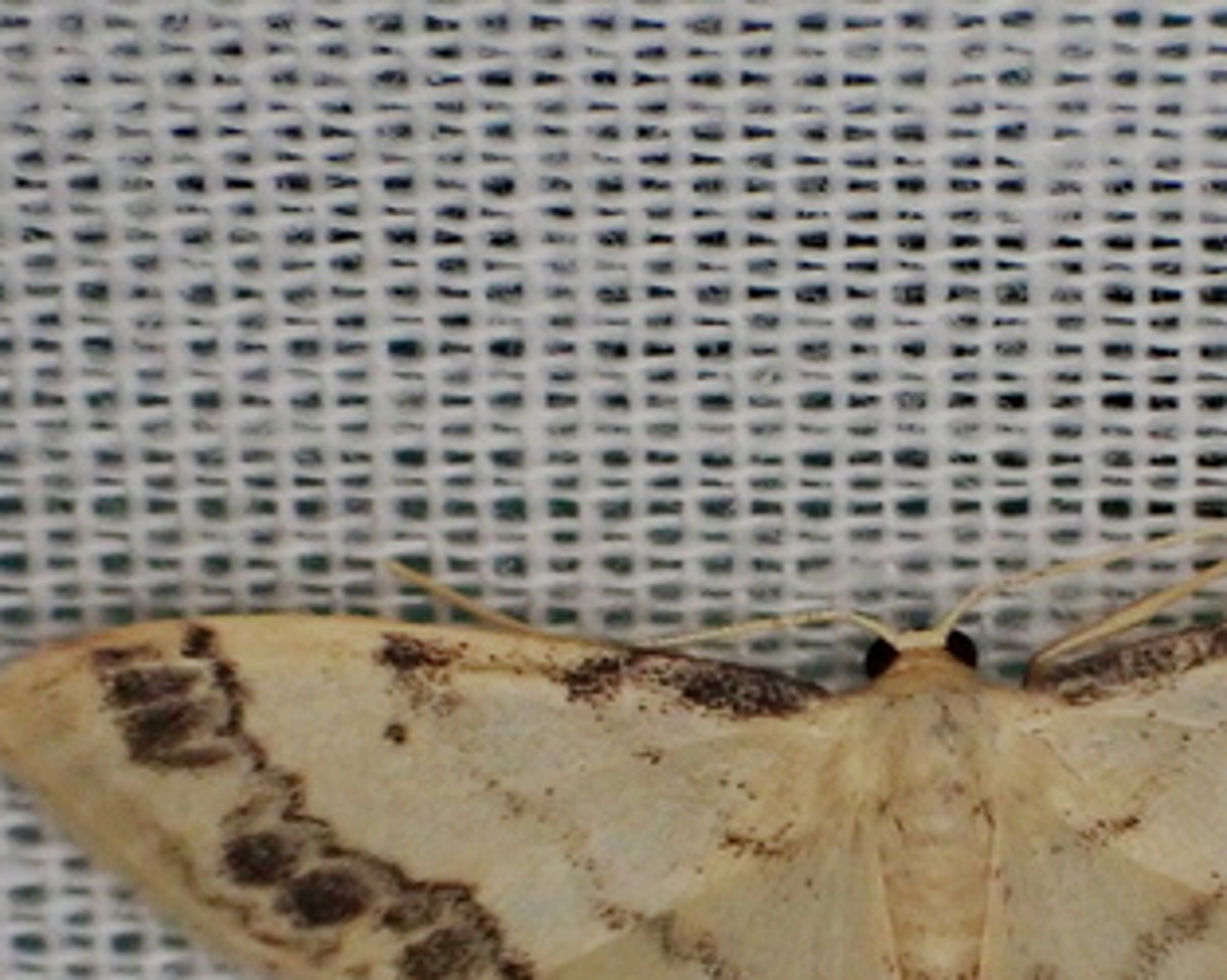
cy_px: 909
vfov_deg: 12.2
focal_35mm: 125
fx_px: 4536
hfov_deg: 15.3
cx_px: 1072
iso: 250
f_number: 3.1
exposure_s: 1/200
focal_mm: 8.4
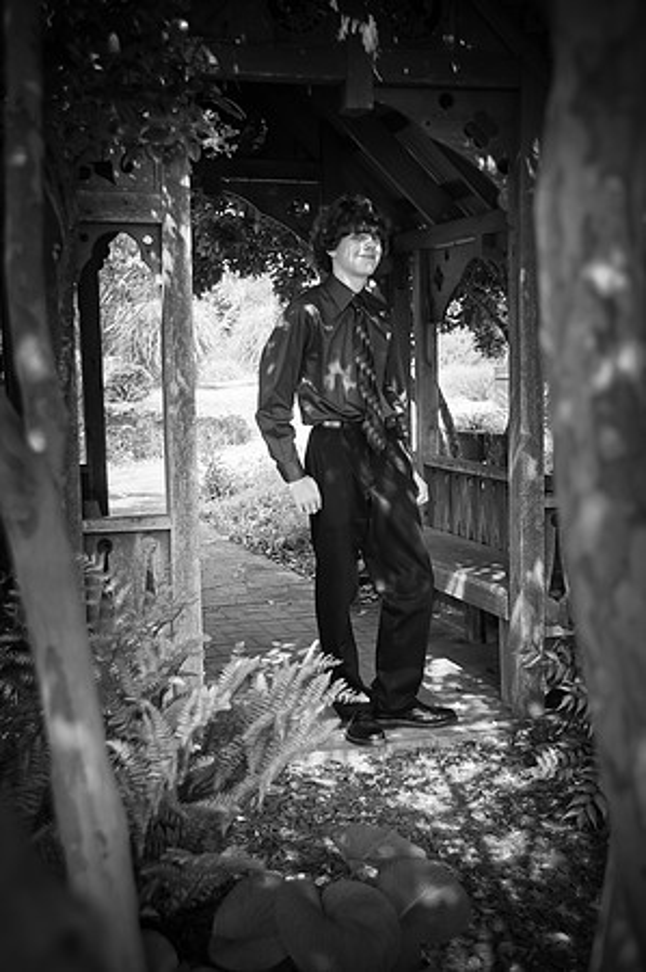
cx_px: 323
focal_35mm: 48
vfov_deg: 41.2
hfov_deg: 28.0
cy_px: 486
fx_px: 1295
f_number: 4
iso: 200
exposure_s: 1/250
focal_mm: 32
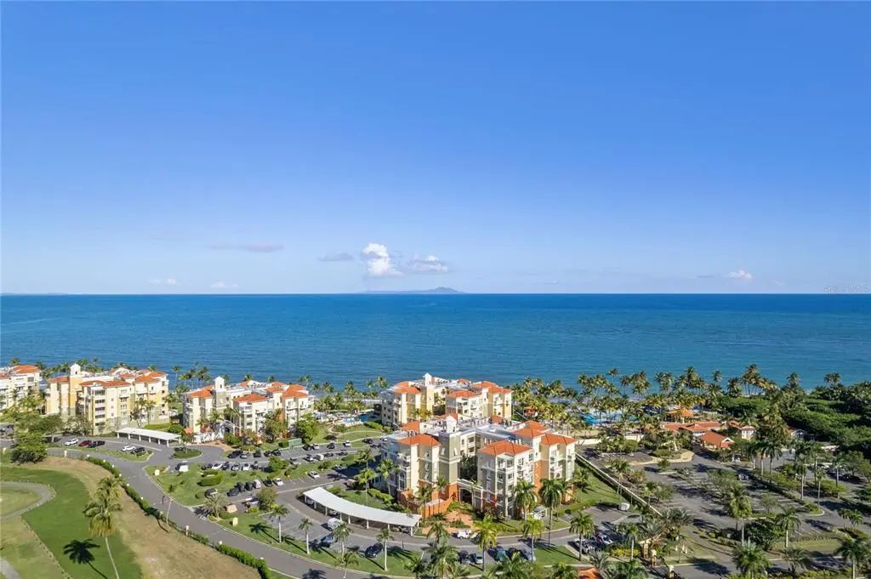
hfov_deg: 78.6
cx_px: 436
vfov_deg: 57.1
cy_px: 290
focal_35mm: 22
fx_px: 532
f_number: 2.8
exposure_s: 1/500
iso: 100
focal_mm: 8.38
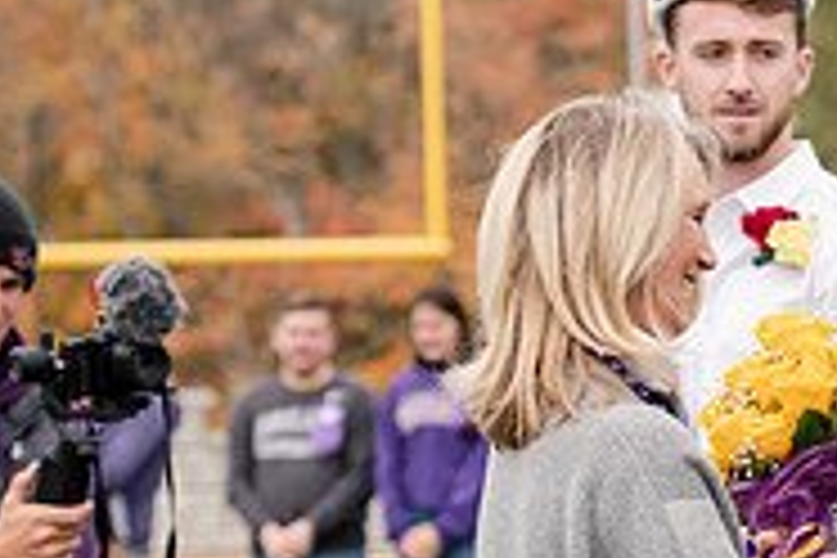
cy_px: 367
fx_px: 6881
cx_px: 1107
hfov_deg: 6.9
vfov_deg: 4.6
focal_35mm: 296
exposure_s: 1/640
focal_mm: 95
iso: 320
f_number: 5
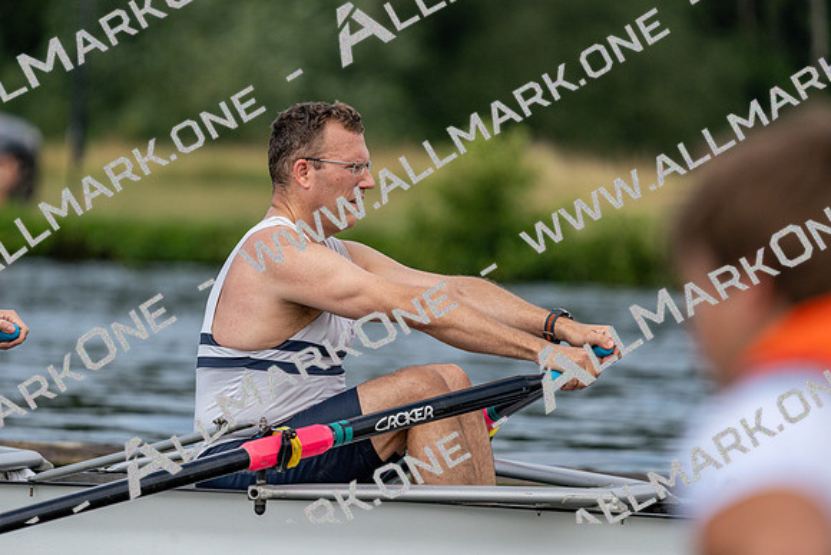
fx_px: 9027
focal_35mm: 391
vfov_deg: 3.5
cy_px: 278
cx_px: 416
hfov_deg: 5.3
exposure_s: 1/1600
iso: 400
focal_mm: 391
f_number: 6.3
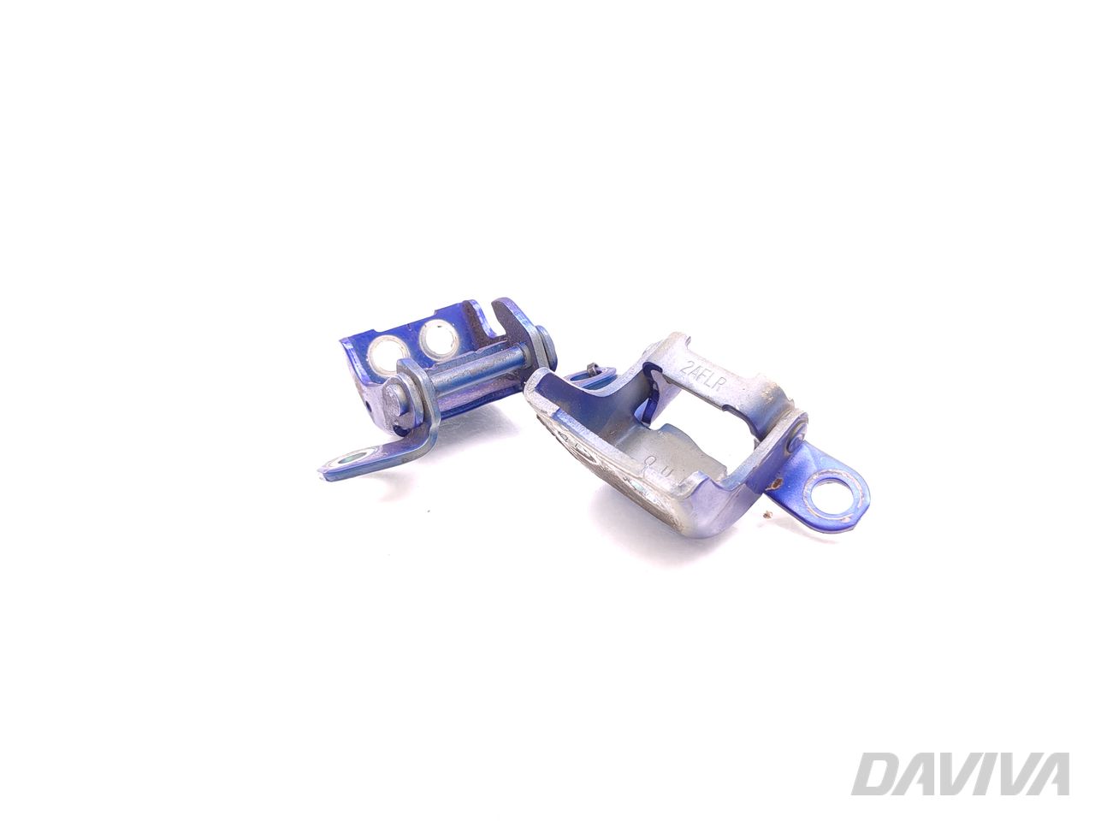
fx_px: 759
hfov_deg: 71.6
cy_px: 410
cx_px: 548
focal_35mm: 24
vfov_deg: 56.8
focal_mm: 5.89
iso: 250
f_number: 1.89
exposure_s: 1/100
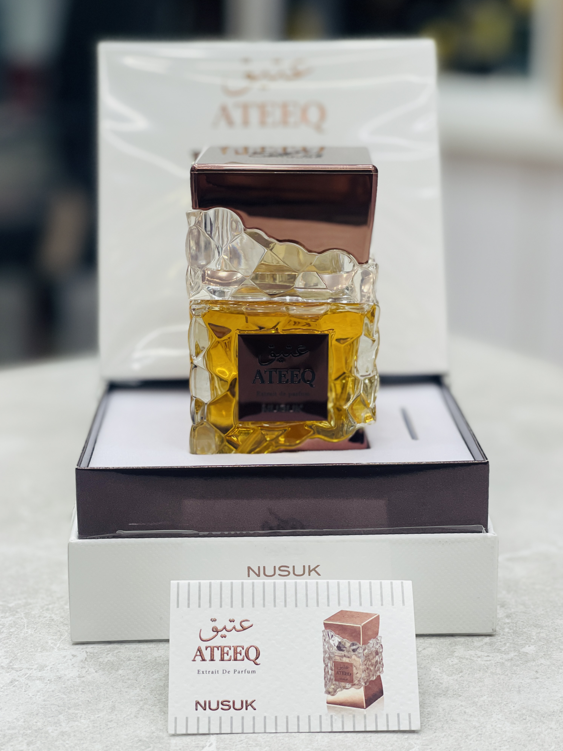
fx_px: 1410
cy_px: 373
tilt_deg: -13.5
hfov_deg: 22.6
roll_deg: -0.2
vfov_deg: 29.8
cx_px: 282
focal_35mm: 65
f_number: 2.2
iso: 64
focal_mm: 7.5
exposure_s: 1/100
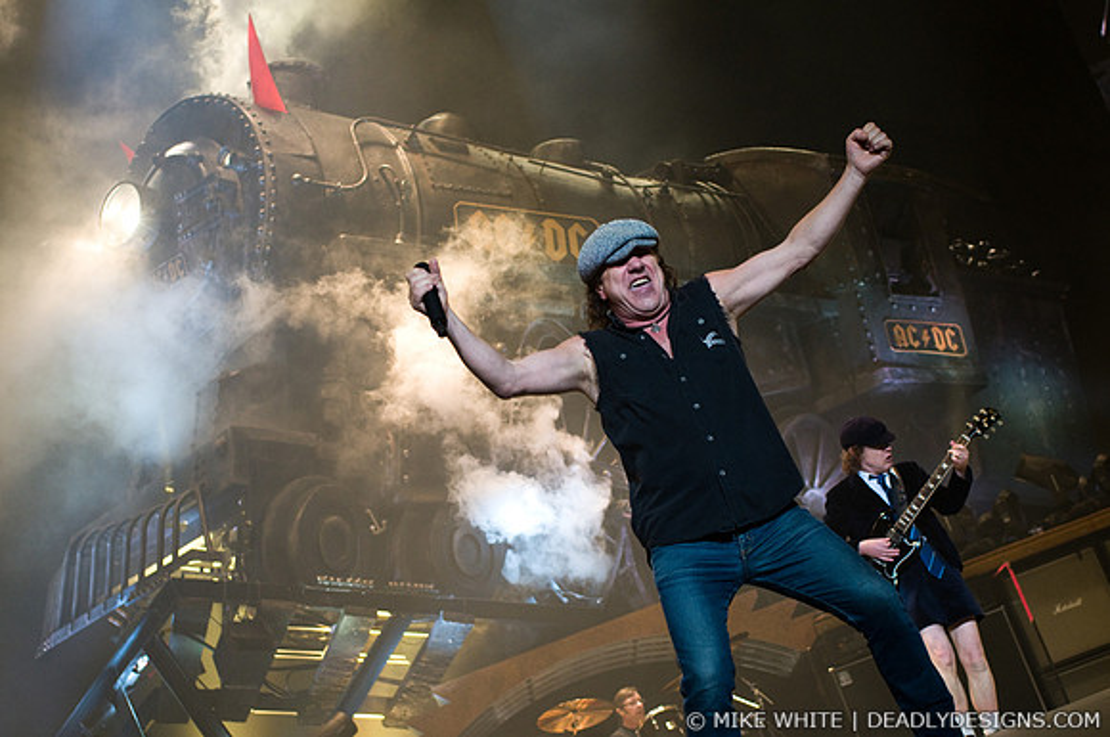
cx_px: 555
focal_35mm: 72
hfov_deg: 28.1
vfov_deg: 18.9
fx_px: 2217
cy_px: 368
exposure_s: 1/400
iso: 800
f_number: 4
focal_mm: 48
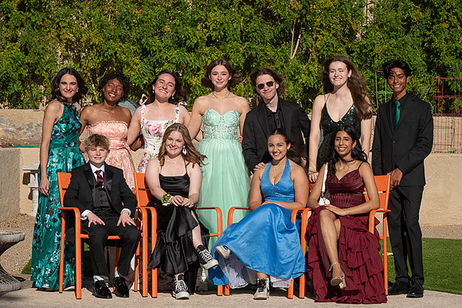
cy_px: 144
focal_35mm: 131
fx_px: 1682
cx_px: 246
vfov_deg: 10.4
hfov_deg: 15.6
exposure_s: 1/200
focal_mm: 123
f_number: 11
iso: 50
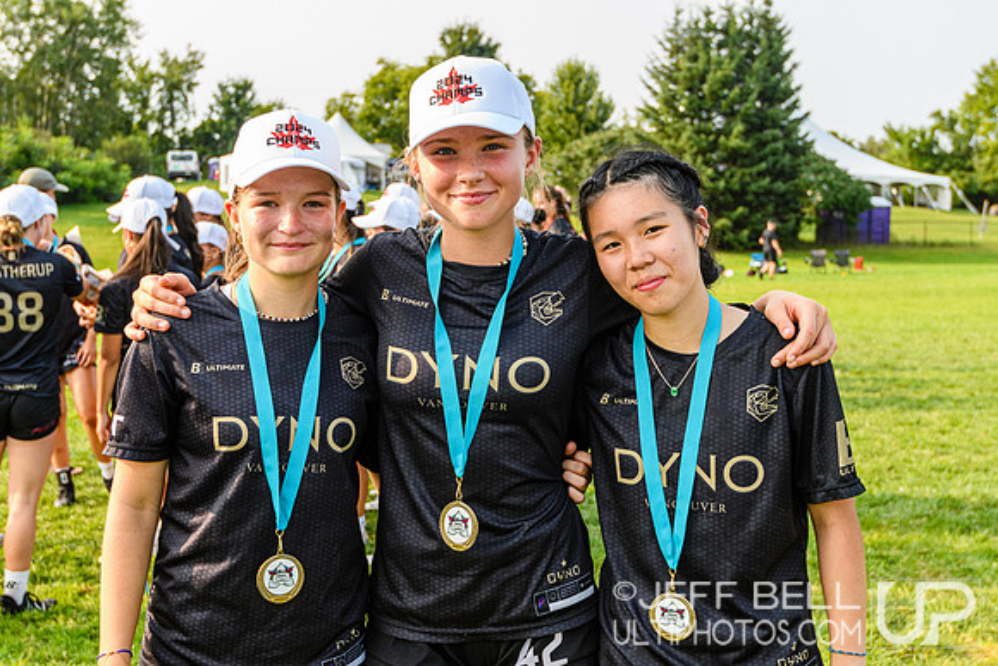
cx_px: 499
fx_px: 1456
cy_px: 333
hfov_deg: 37.8
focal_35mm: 52
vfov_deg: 25.8
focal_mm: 35
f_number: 5.6
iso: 400
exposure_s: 1/400
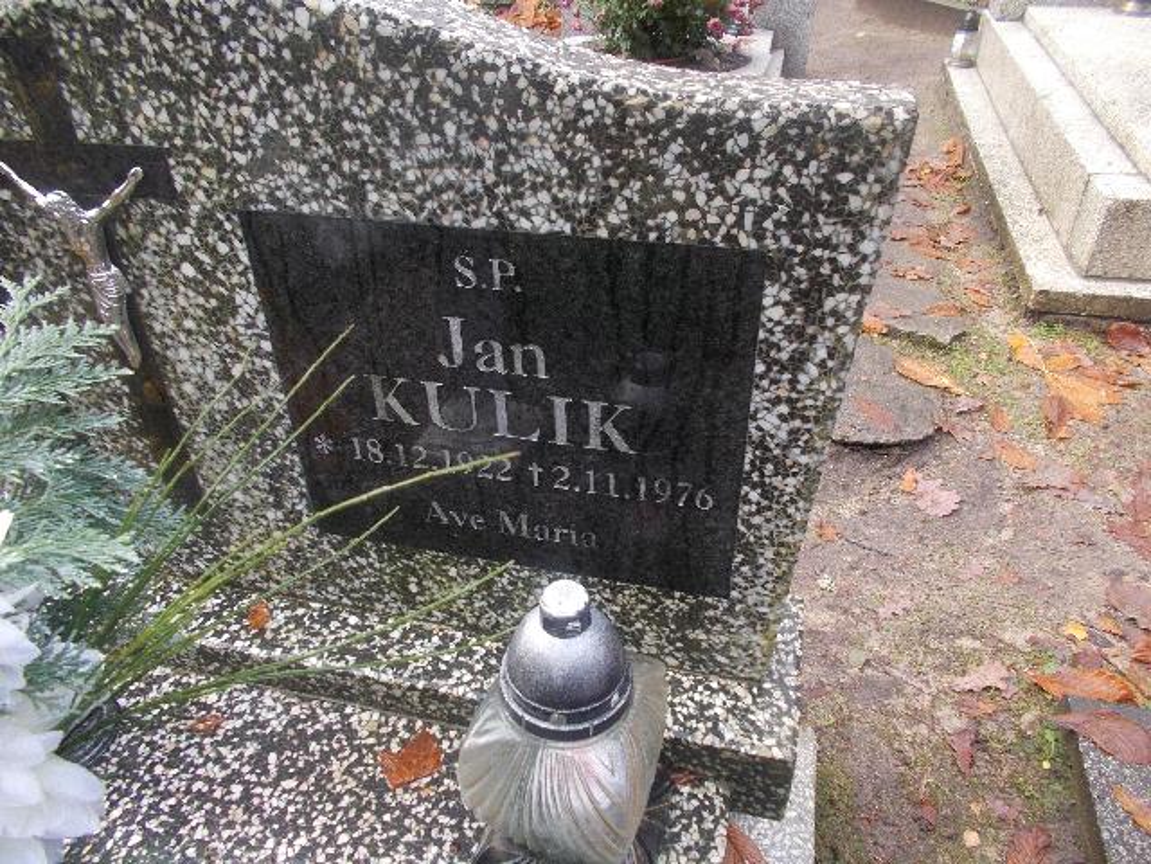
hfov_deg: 67.3
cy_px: 432
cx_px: 576
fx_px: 865
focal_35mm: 26
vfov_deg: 53.1
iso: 80
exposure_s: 1/50
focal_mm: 4.6
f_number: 3.2
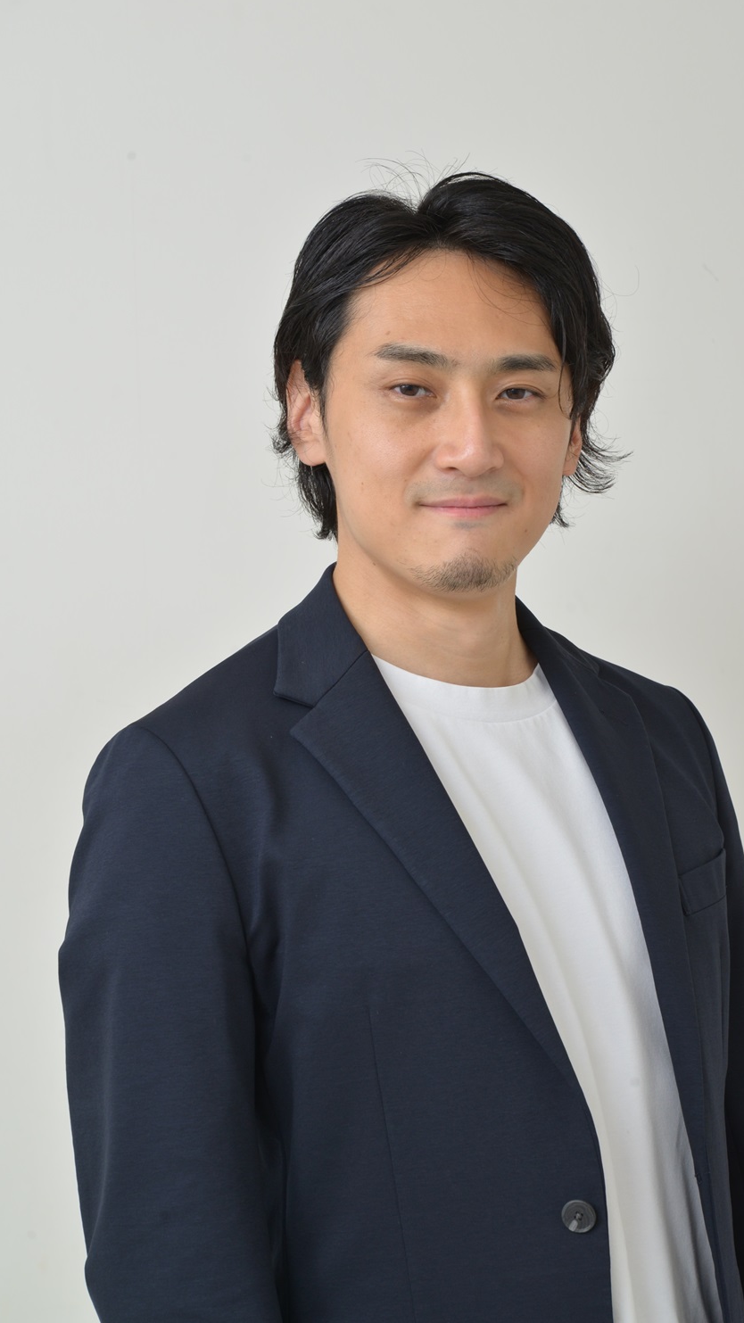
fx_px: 3157
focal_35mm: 90
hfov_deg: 13.4
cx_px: 430
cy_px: 657
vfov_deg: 23.7
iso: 320
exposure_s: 1/100
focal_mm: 85
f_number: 10
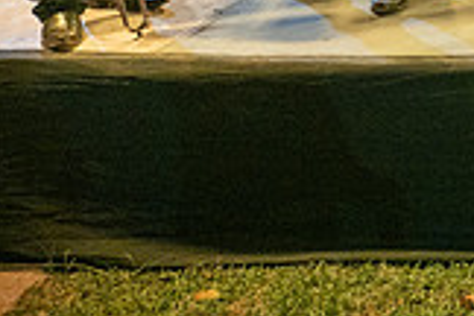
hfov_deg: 17.0
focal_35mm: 100
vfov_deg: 12.6
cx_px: 837
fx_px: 1317
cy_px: -238
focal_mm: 28
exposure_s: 1/80
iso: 2500
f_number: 5
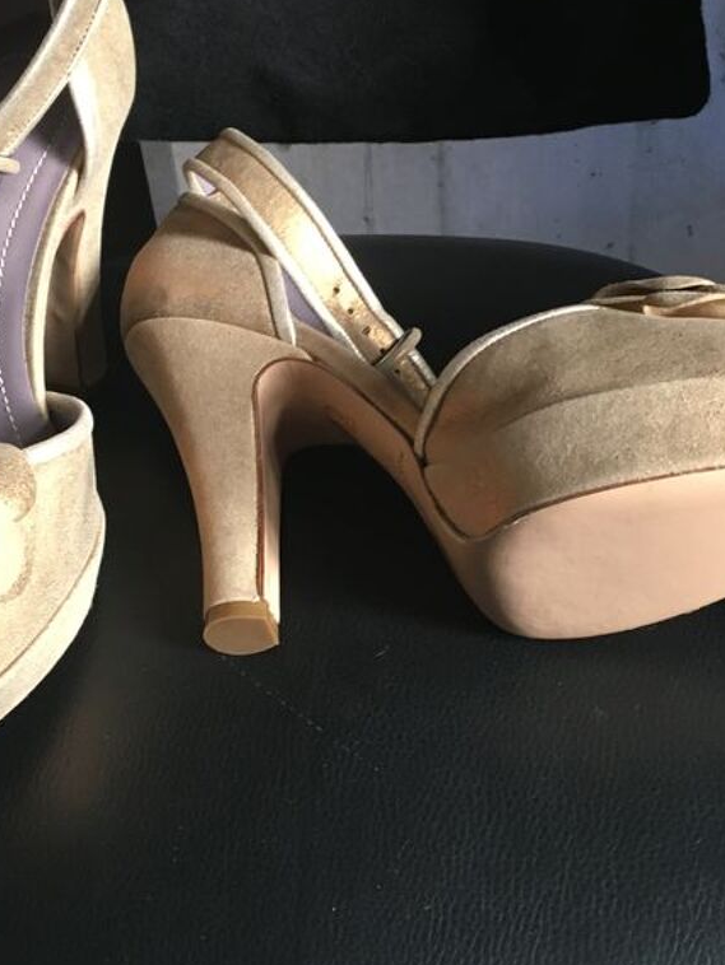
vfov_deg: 37.4
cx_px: 399
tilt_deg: -41.3
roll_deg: +4.3
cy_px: 425
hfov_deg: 28.6
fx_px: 1423
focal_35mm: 51
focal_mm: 4.15
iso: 160
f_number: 2.2
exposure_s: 1/33
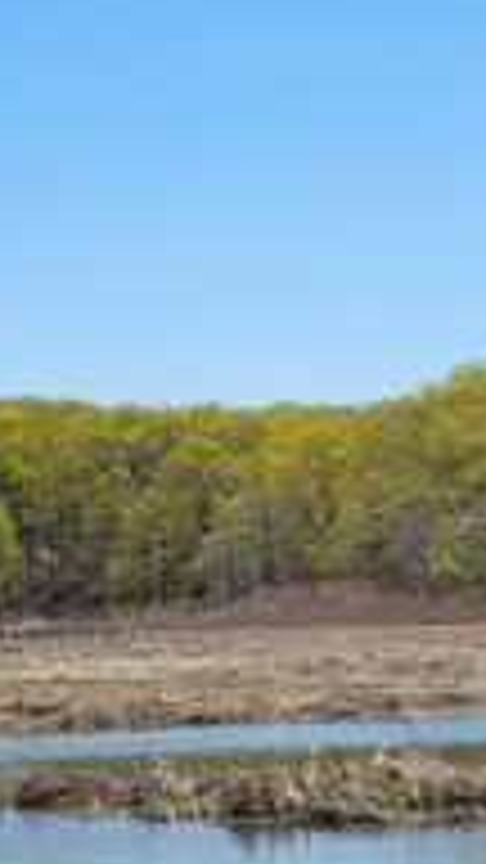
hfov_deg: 8.0
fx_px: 3459
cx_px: 94
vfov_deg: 14.1
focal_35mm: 151
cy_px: 832
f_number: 1.8
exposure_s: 1/2708
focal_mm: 5.4
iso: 40
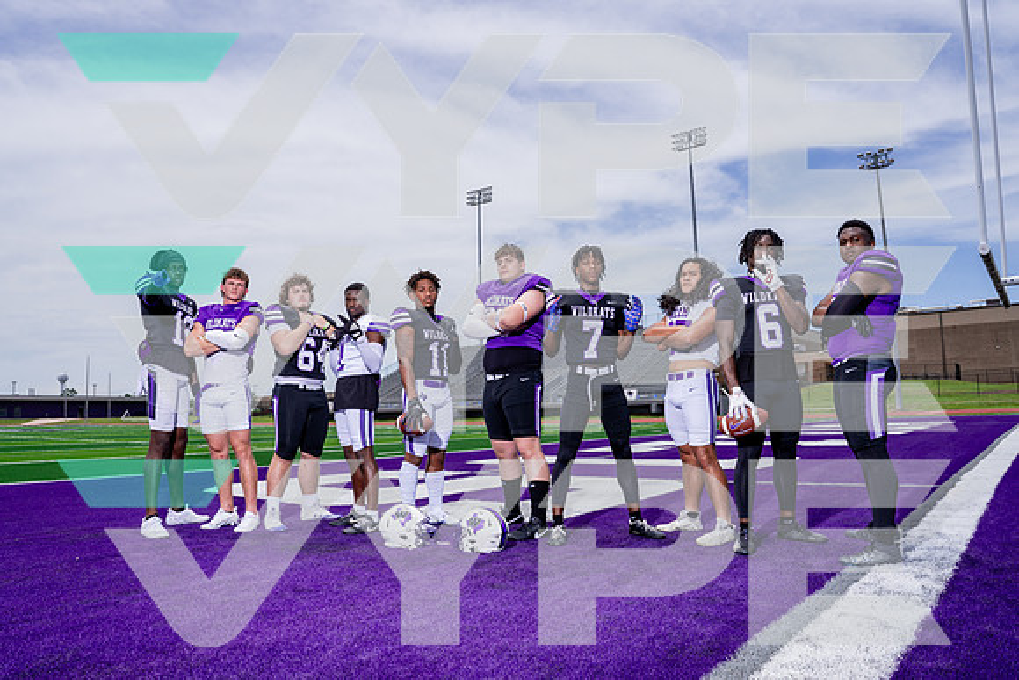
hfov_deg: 70.2
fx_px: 725
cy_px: 340
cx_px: 510
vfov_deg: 50.2
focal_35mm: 26
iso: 100
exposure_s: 1/250
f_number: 11
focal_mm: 24
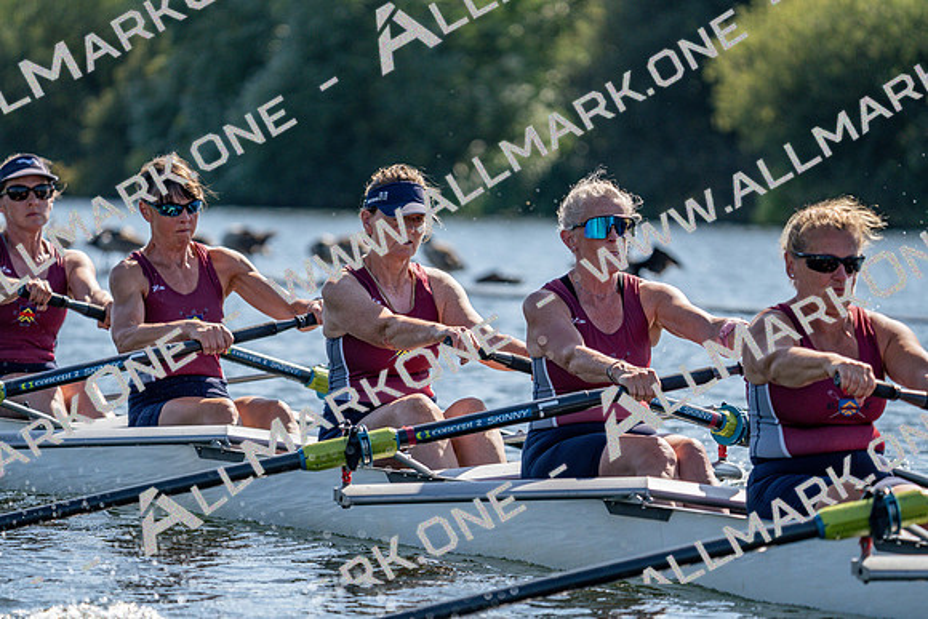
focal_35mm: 284
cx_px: 464
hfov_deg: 7.3
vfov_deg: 4.8
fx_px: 7322
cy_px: 310
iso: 400
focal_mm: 284
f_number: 5.6
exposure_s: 1/2000
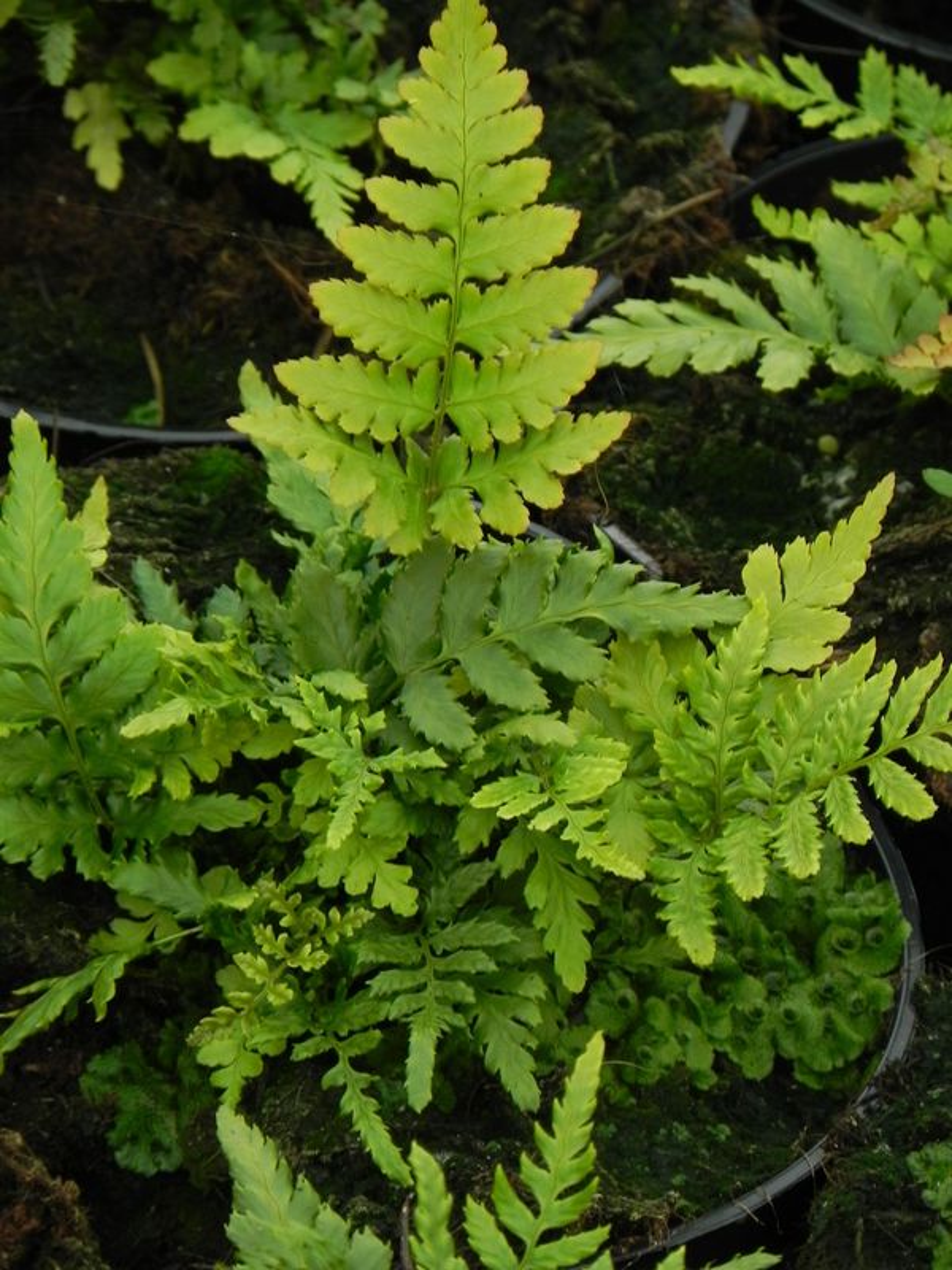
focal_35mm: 377
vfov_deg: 5.3
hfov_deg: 3.9
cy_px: 635
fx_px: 13824
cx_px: 476
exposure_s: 1/40
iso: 160
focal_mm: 67.2
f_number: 5
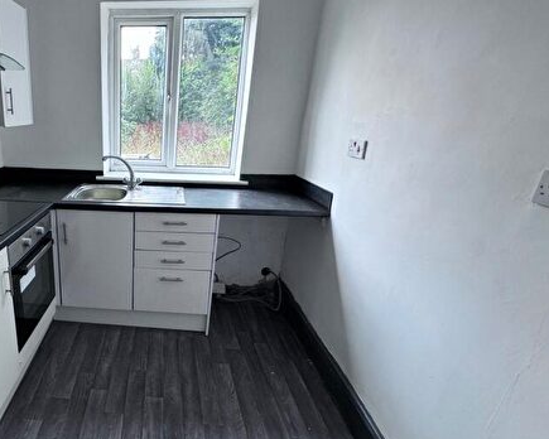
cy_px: 230
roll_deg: -0.5
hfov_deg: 69.8
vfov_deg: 63.1
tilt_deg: -18.4
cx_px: 134
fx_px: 357
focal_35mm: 22
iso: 200
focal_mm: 2.22
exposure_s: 1/99
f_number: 2.2
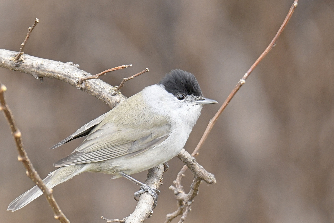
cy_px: 112
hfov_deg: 3.4
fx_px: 5566
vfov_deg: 2.3
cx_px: 167
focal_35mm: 600
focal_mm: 600
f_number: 7.1
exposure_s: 1/80
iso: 800
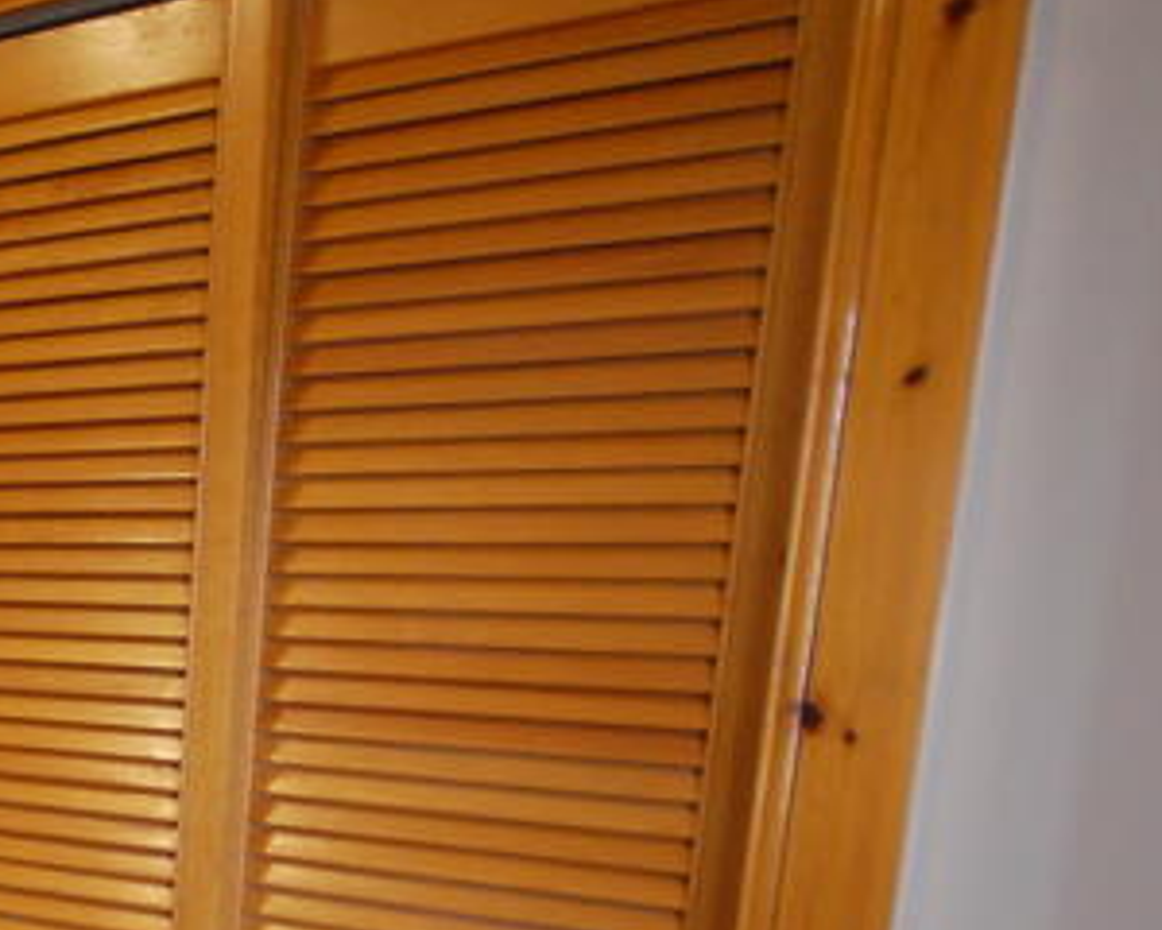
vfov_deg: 29.9
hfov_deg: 31.4
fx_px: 1651
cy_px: 870
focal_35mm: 48
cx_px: -287
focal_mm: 10
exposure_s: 1/30
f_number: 4
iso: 720
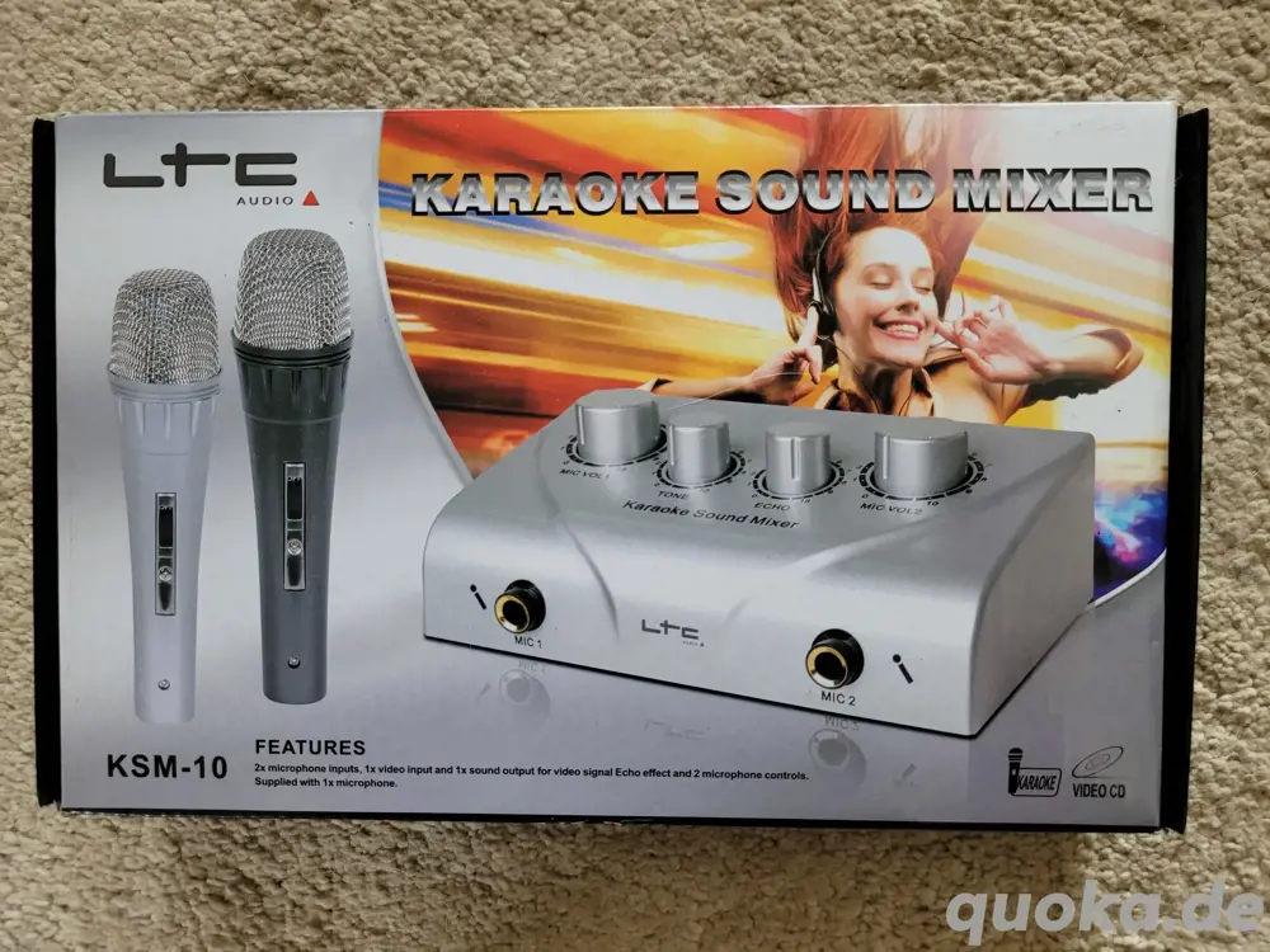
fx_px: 954
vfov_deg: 53.1
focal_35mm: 26
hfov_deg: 67.3
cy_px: 476
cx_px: 635
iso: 250
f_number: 1.8
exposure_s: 1/100
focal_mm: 5.4
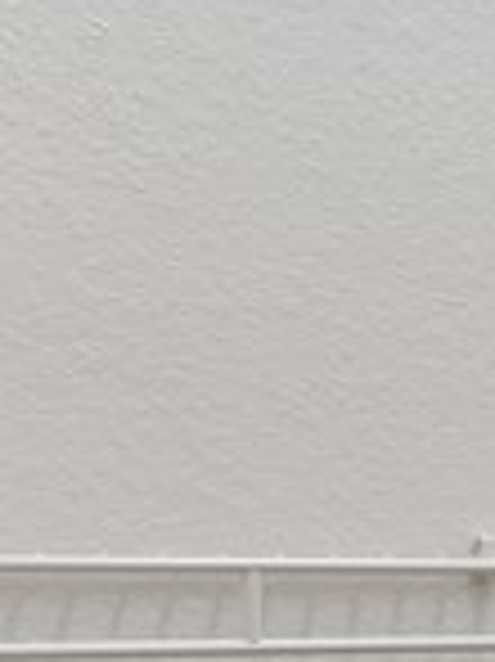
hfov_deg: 9.7
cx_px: 1521
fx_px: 2177
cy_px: 590
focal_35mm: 114
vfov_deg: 17.0
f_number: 7.1
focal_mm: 16
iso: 80
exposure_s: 1/2
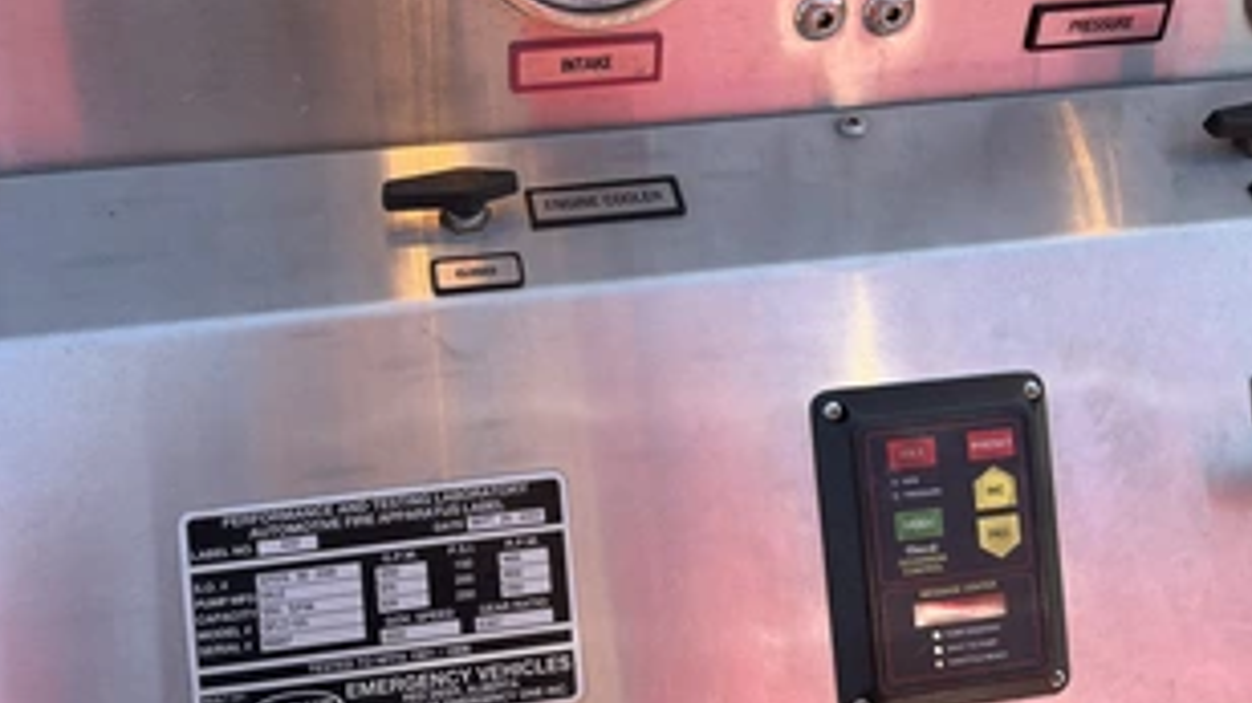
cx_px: 537
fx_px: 1128
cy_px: 276
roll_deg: -2.0
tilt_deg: -44.4
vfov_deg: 34.5
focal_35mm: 34
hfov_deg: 57.8
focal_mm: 6.76
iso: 100
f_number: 1.78
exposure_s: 1/1464
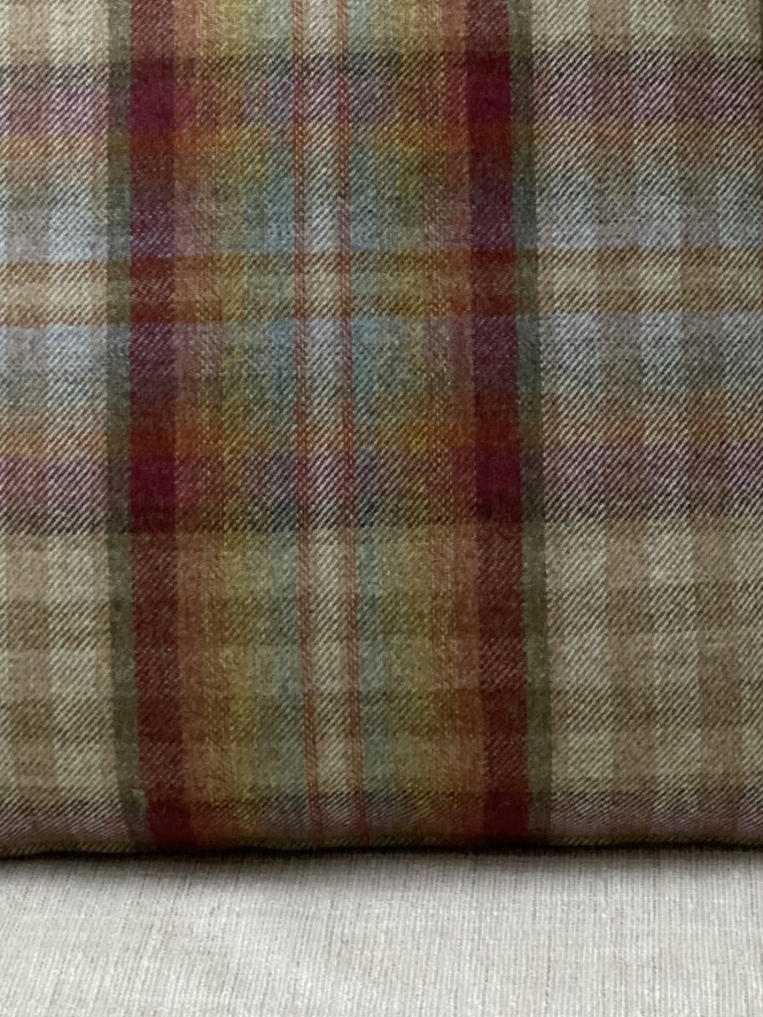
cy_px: 415
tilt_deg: -15.8
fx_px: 3409
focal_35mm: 116
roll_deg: +0.5
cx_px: 300
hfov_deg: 12.8
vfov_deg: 17.0
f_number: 2
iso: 200
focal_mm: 6
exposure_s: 1/40
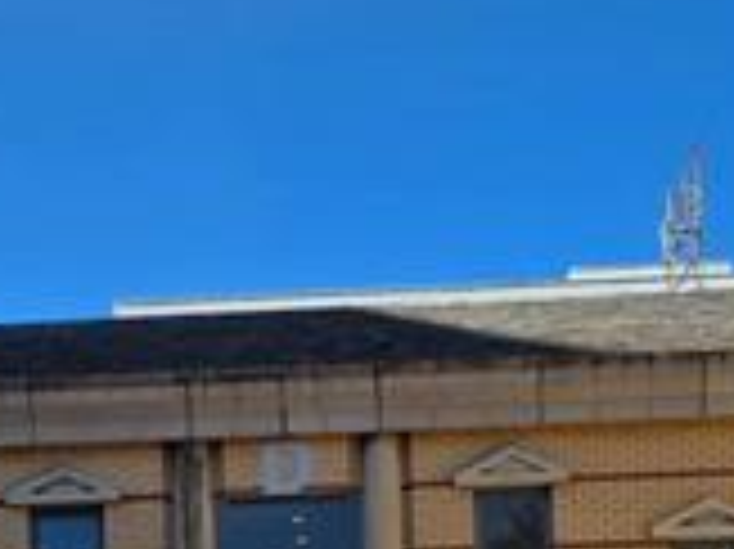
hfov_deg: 30.2
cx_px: 293
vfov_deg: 20.3
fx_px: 1356
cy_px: 774
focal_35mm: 64
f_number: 1.9
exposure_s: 1/1468
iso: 40
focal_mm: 2.2
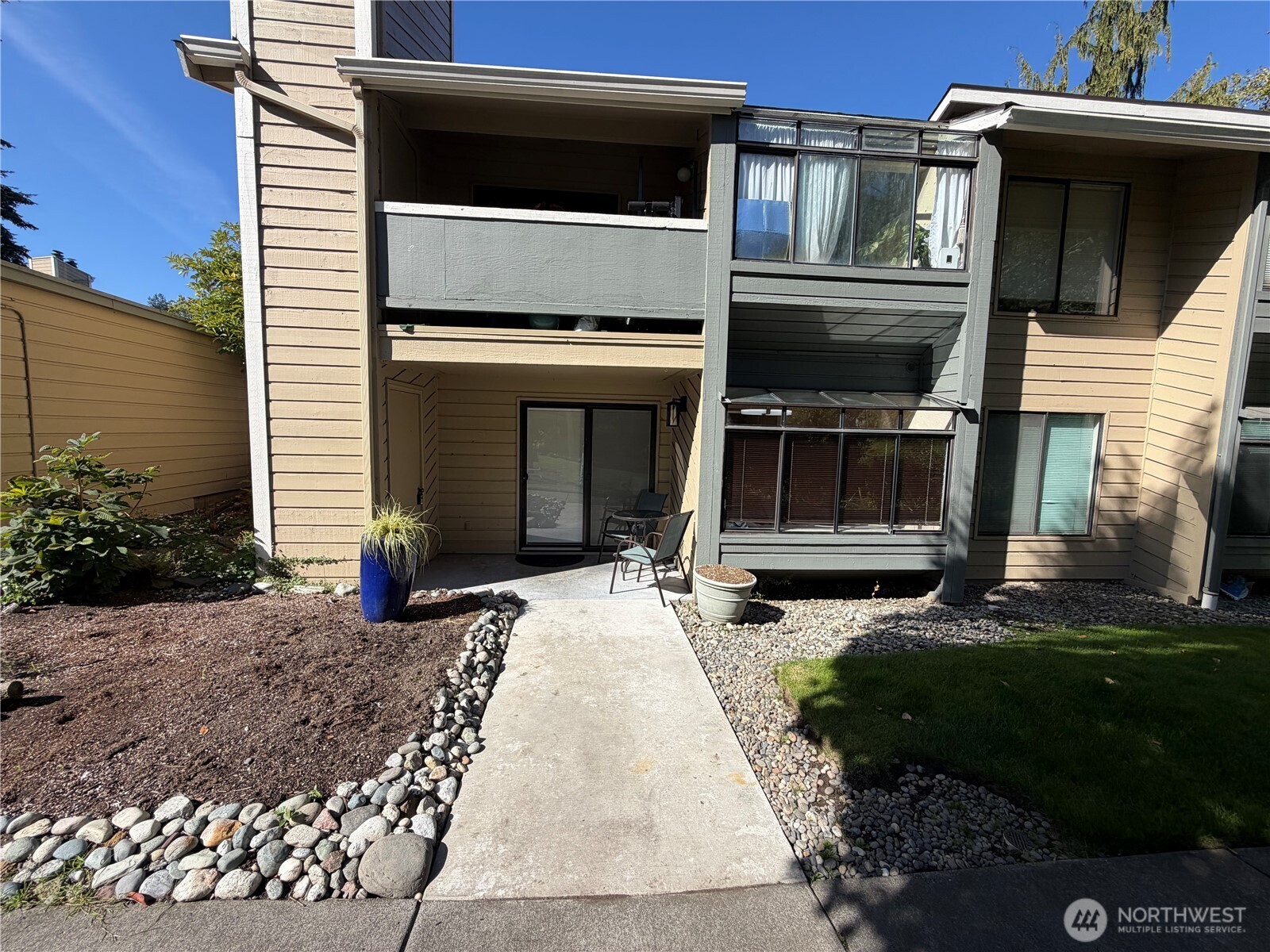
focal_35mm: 14
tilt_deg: -5.5
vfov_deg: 85.7
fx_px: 514
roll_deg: -0.7
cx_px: 635
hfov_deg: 102.1
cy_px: 476
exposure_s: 1/770
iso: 25
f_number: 2.2
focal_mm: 2.22
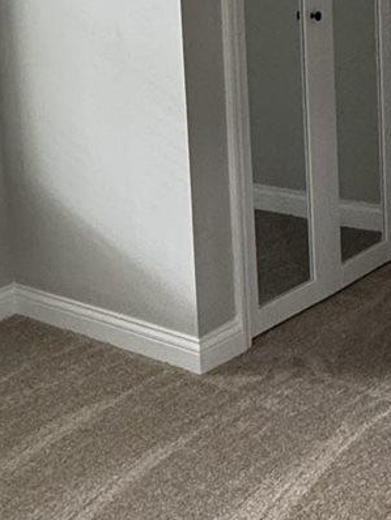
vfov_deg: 23.7
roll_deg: +4.0
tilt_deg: -10.7
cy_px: 103
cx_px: 93
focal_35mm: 81
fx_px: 1219
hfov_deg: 18.1
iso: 320
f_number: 2.2
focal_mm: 2.22
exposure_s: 1/60
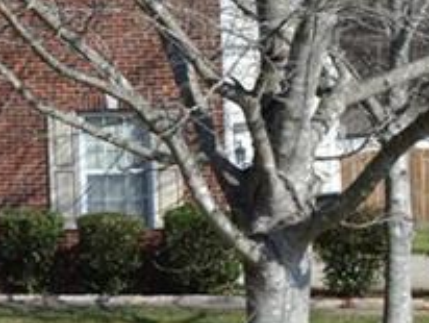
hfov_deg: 14.0
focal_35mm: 129
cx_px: -277
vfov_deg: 11.5
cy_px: 106
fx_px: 1601
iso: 100
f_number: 8
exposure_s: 1/250
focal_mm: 18
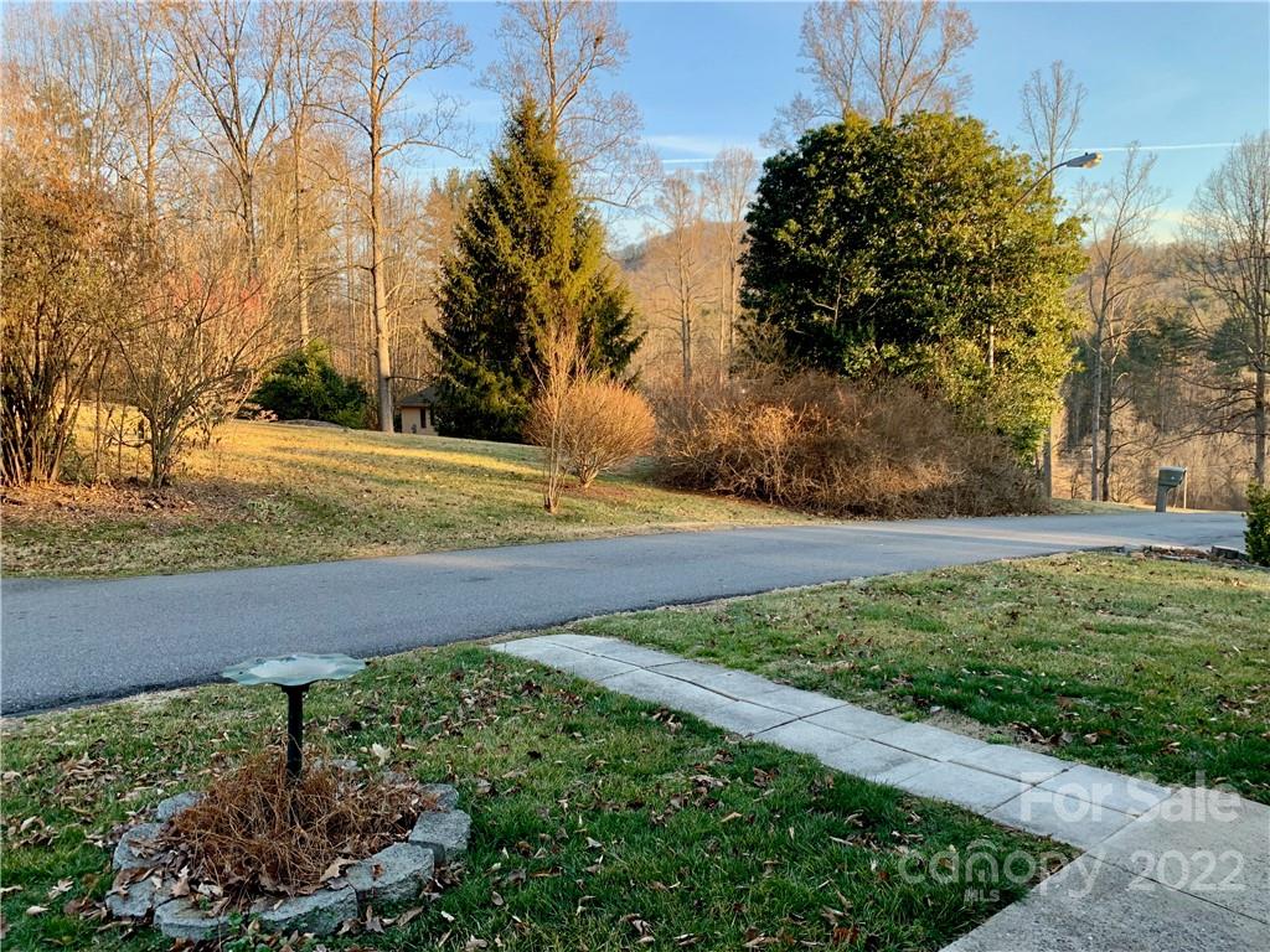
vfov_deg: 53.1
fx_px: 954
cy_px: 476
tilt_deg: -4.6
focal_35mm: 26
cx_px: 635
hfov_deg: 67.3
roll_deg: +0.9
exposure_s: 1/214
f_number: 1.8
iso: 25
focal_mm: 4.25
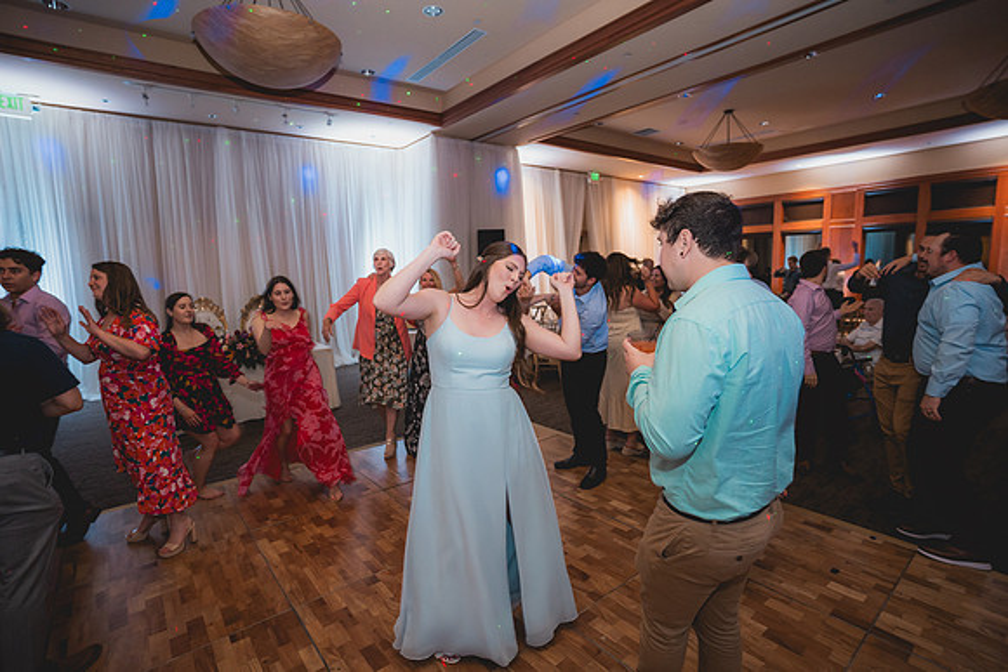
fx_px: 476
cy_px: 336
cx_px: 504
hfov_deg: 93.3
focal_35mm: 17
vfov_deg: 70.5
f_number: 2.8
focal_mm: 17
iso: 2500
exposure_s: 1/50
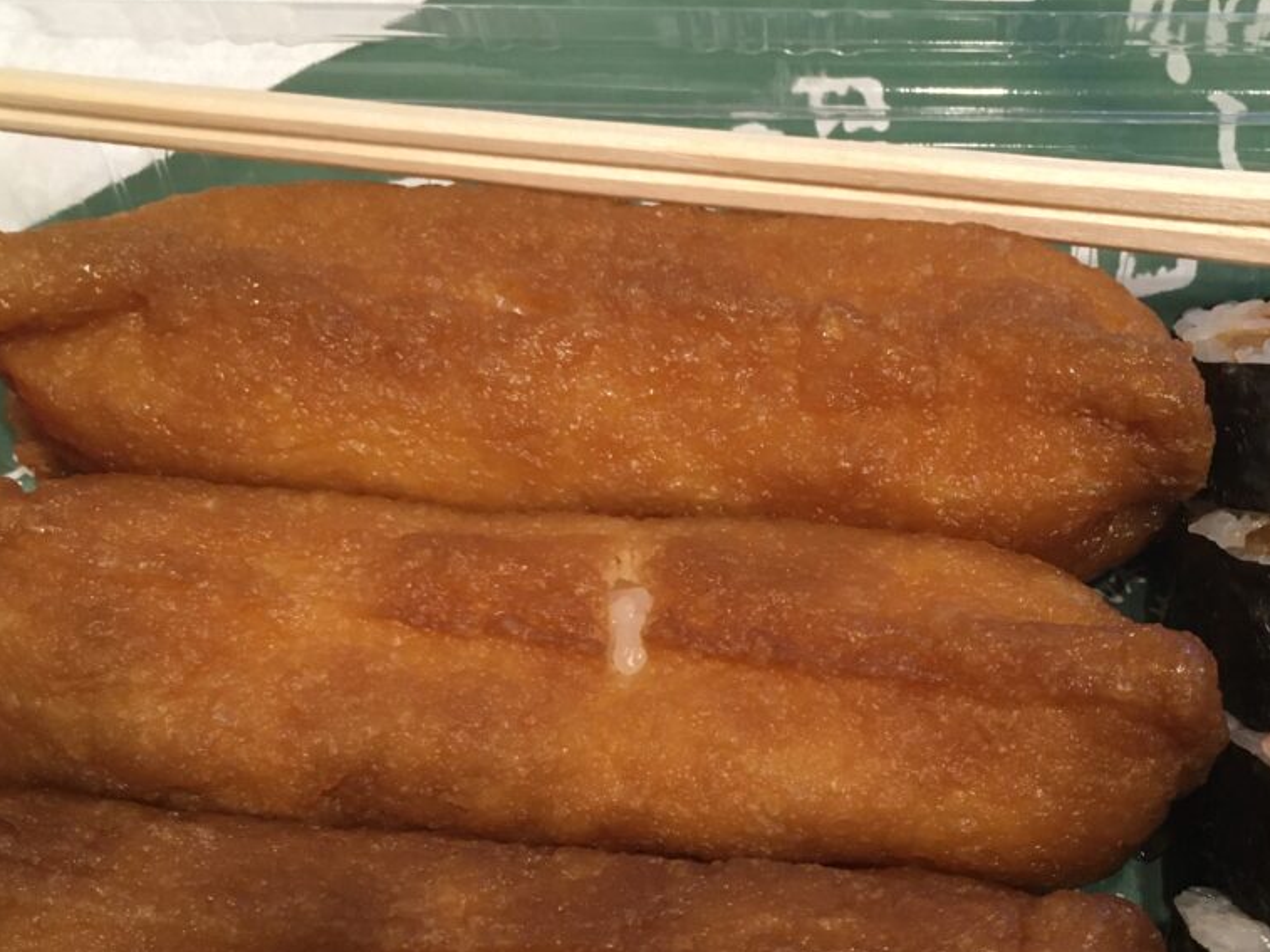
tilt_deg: -65.1
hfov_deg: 41.0
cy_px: 667
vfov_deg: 31.1
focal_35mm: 46
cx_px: 787
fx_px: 1687
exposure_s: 1/30
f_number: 2.2
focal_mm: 4.15
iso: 125
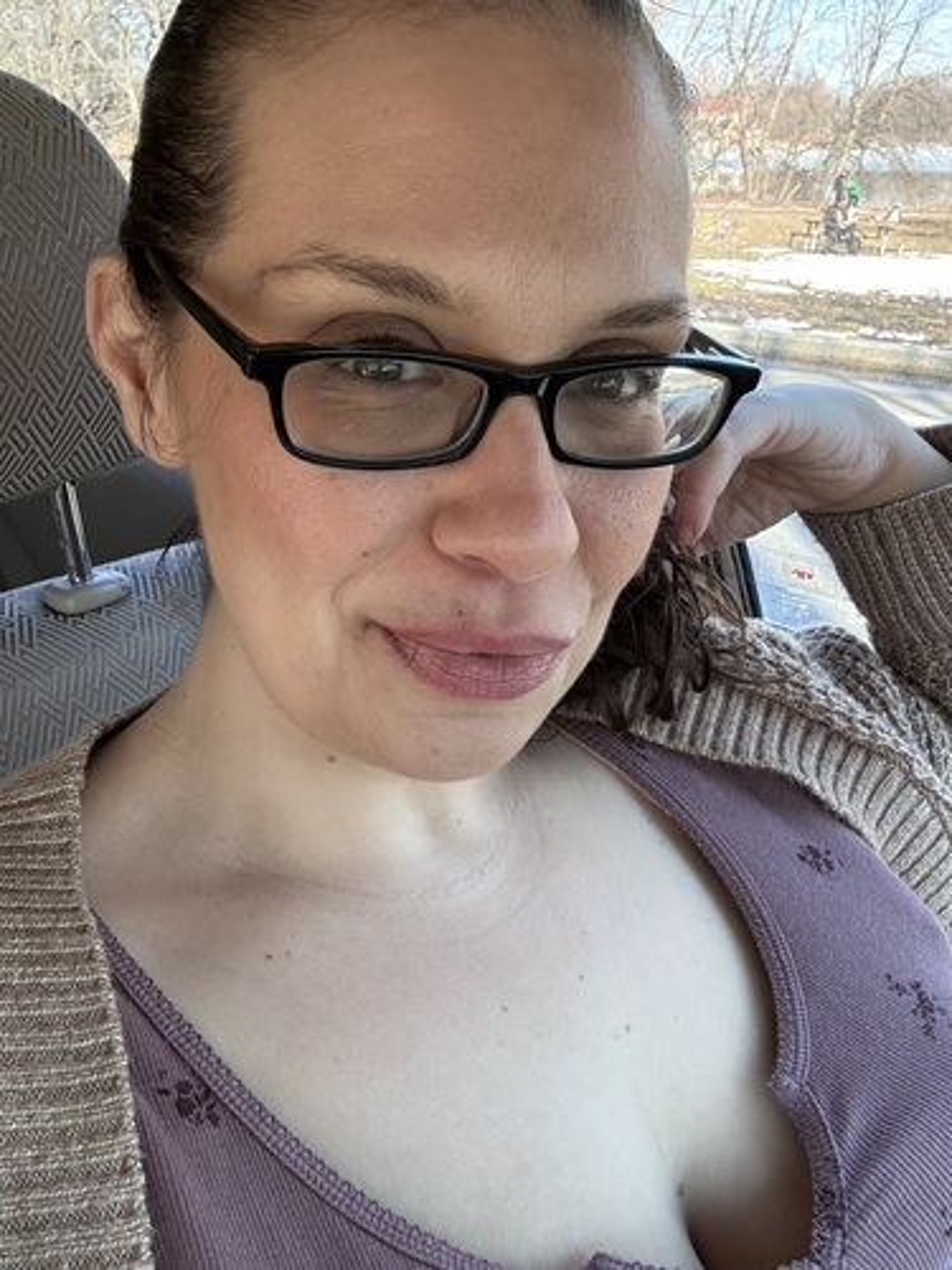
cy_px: 635
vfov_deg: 60.0
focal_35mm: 30
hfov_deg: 46.8
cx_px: 476
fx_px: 1100
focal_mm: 2.69
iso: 80
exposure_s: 1/121
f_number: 1.9
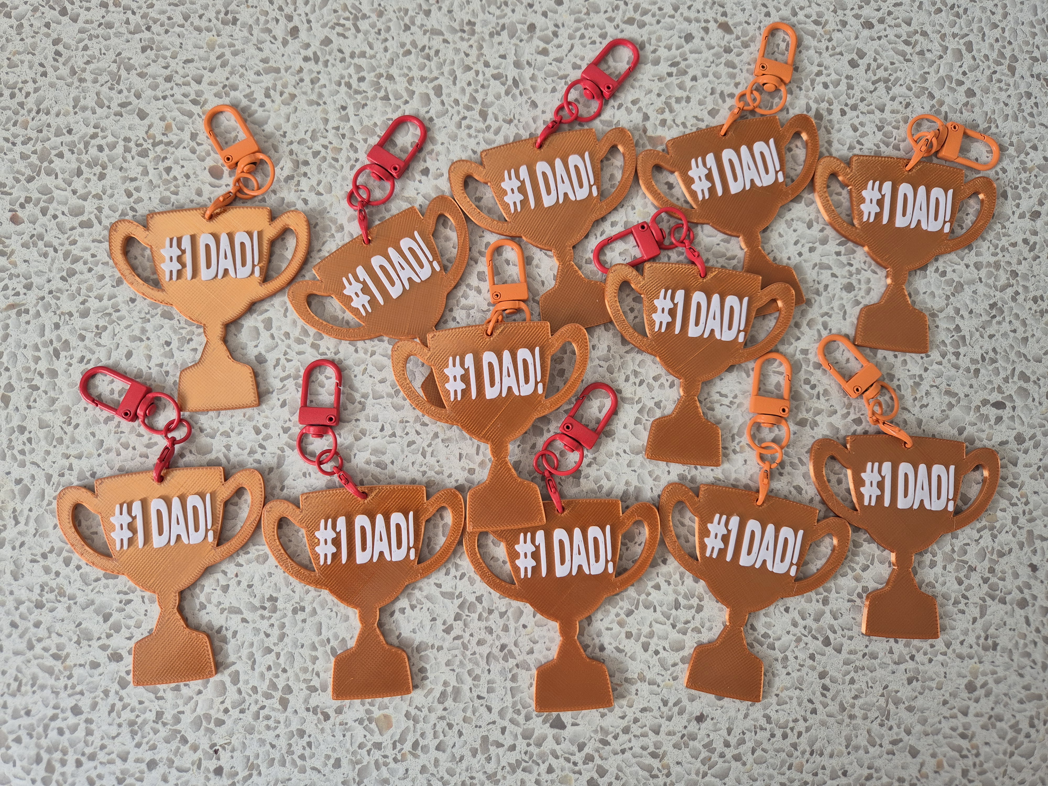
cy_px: 393
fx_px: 696
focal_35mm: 23
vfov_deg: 58.9
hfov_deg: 73.9
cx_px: 524
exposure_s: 1/182
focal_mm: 5.4
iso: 125
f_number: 1.8
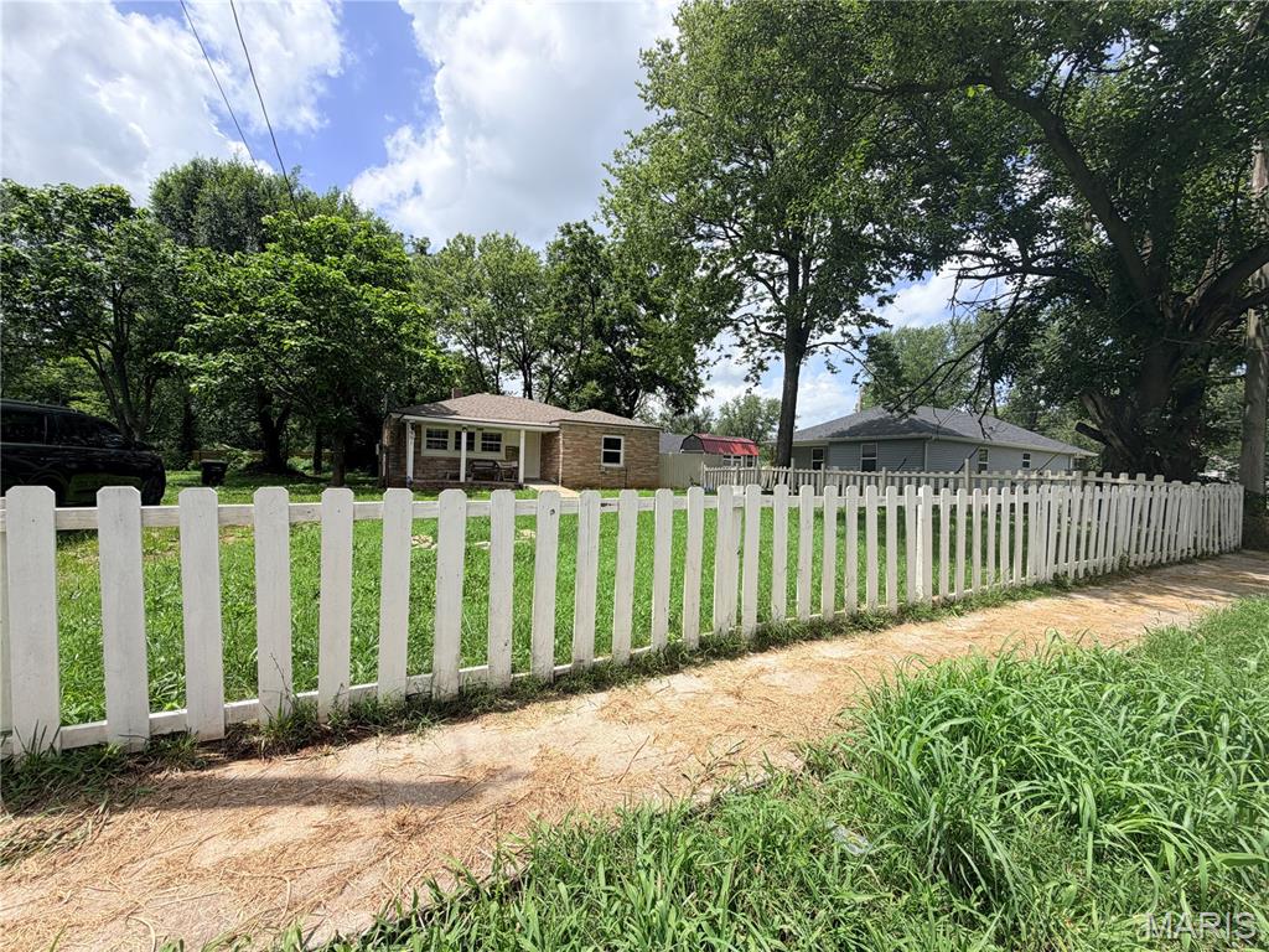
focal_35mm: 14
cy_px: 476
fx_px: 513
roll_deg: -2.8
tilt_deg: +0.5
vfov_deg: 85.7
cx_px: 634
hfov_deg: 102.1
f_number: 2.2
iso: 20
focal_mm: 2.22
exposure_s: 1/820
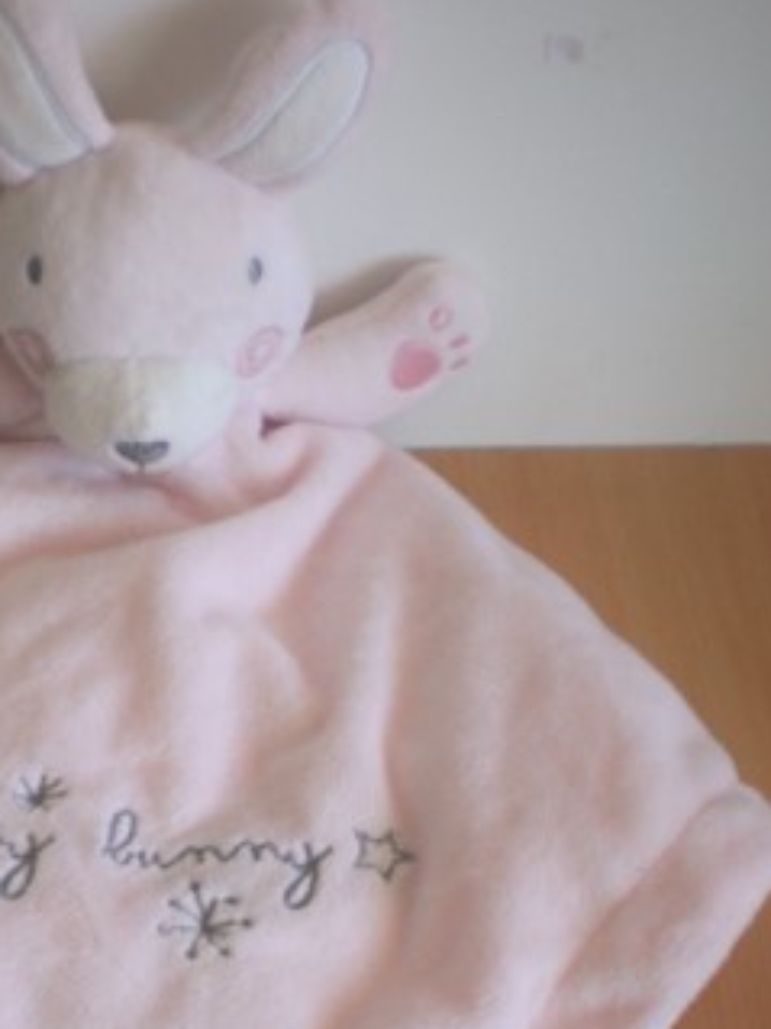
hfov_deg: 23.4
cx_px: 181
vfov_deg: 30.7
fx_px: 1842
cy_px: 774
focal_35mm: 62
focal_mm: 6.3
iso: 129
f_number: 3.1
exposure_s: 1/57.6
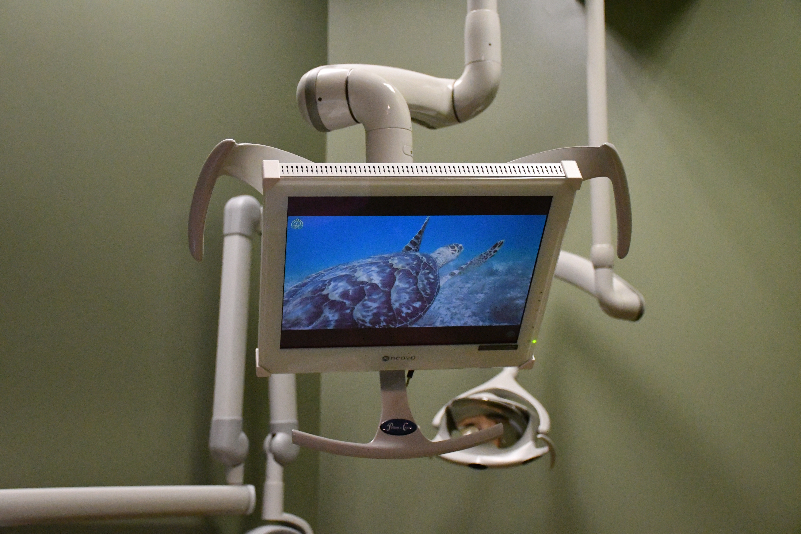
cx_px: 400
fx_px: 1157
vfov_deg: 26.0
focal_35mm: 52
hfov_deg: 38.2
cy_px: 267
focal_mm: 35
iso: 8000
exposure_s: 1/640
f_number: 4.2
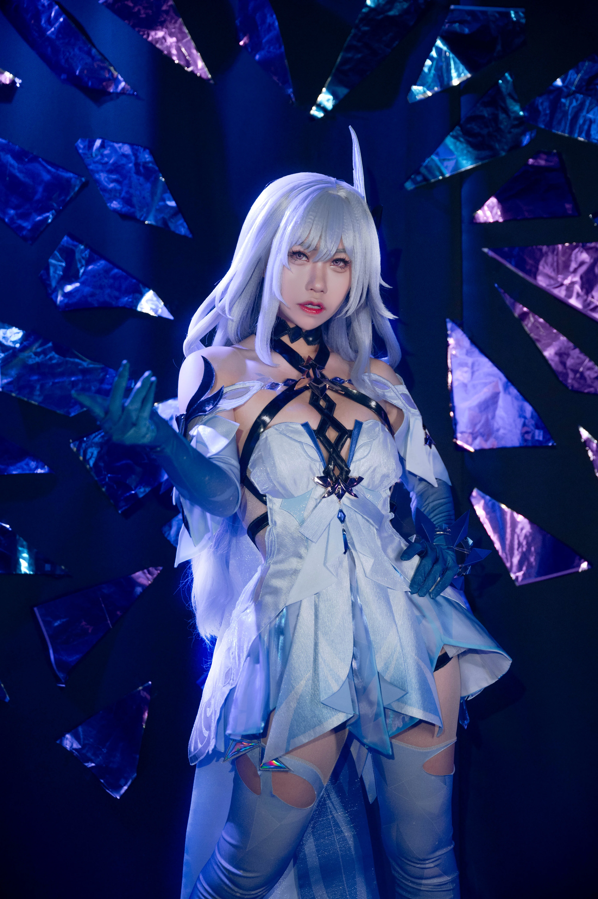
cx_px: 299
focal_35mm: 55
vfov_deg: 36.3
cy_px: 450
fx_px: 1372
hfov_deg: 24.6
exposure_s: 1/160
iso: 2000
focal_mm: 55
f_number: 2.8
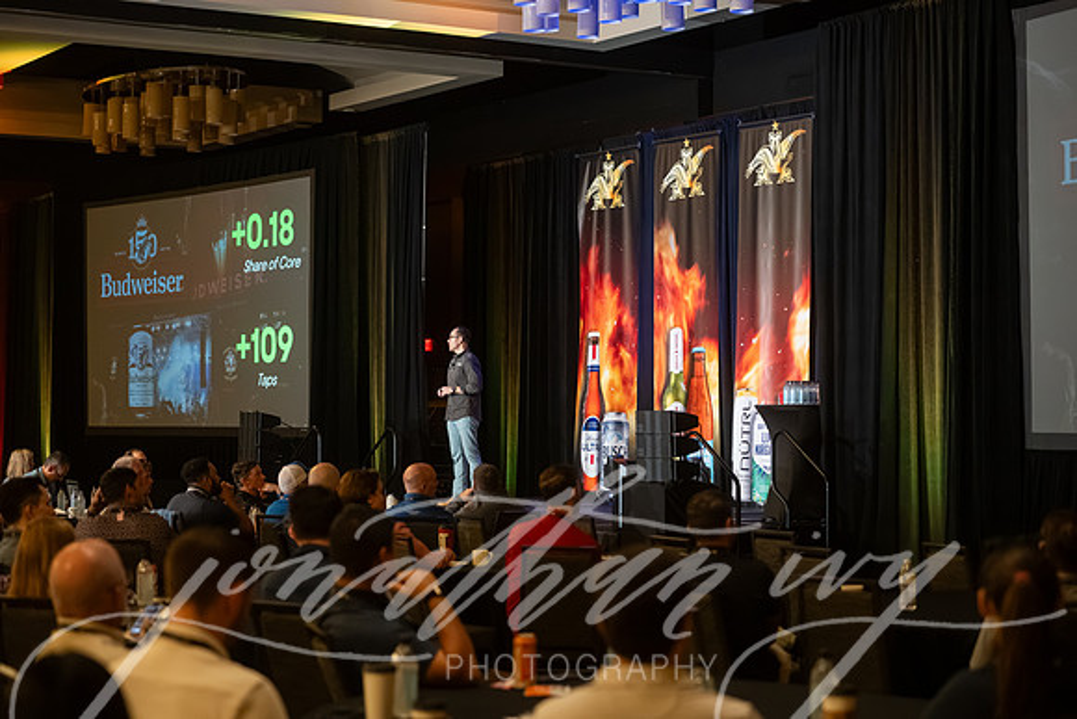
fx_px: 2128
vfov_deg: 19.2
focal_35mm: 71
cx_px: 538
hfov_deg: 28.4
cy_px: 360
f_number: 2.8
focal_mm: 70
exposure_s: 1/200
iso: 2500
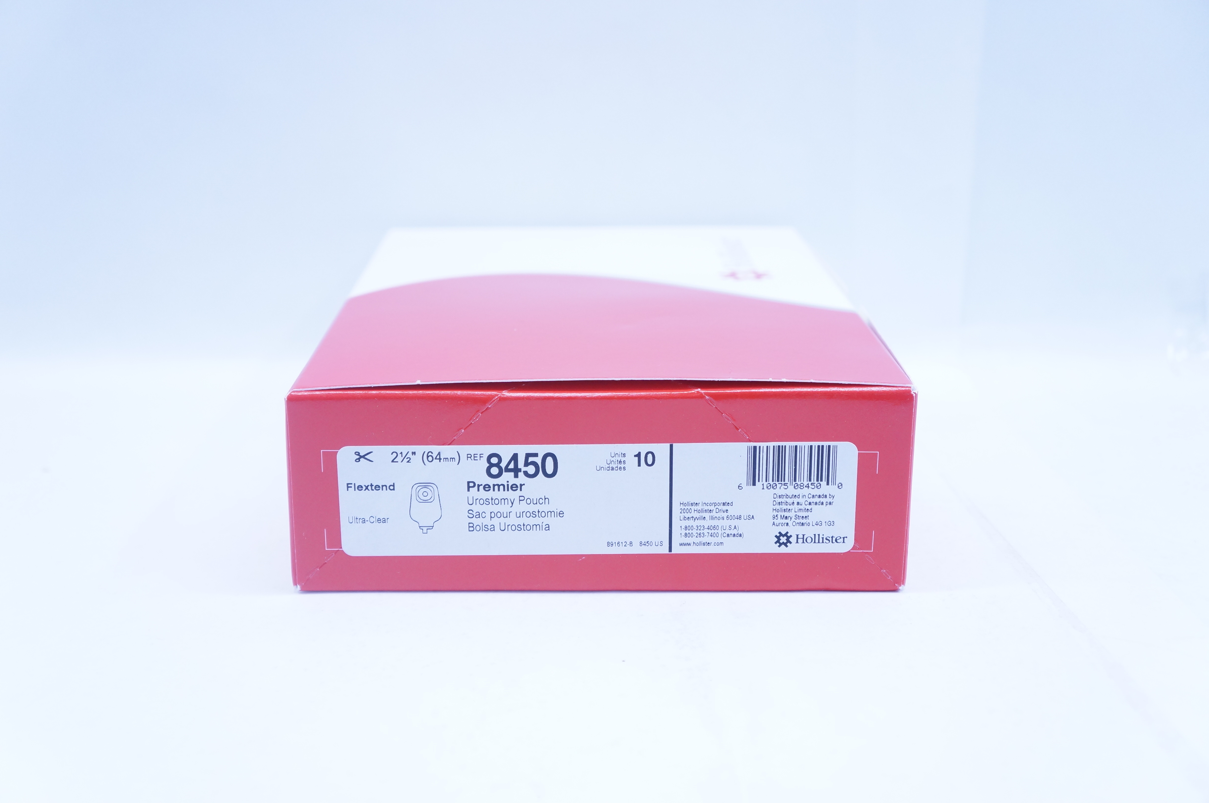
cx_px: 604
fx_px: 1510
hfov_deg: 43.6
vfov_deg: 29.8
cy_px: 402
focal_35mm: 45
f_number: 4
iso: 800
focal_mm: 30
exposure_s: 1/200
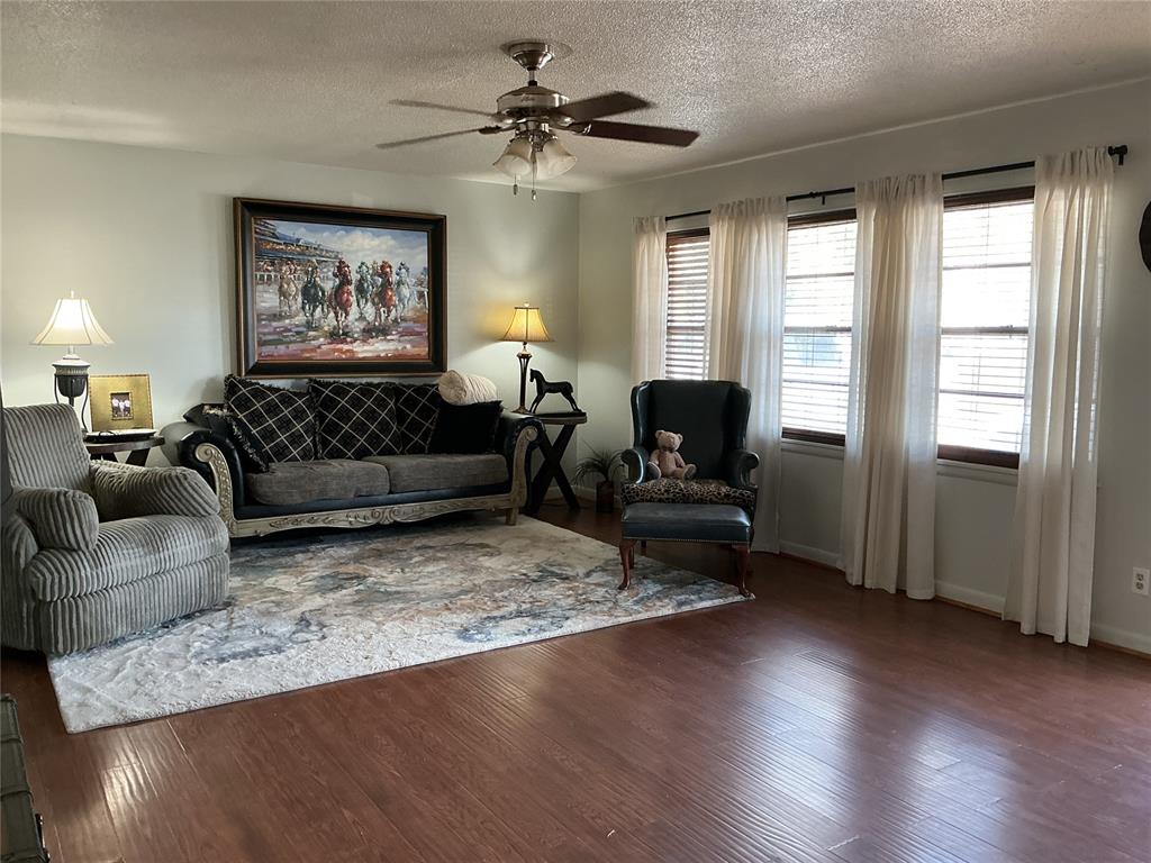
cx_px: 576
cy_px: 432
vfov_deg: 48.2
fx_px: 964
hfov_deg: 61.7
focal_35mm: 29
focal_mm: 3
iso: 100
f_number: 1.8
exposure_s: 1/60
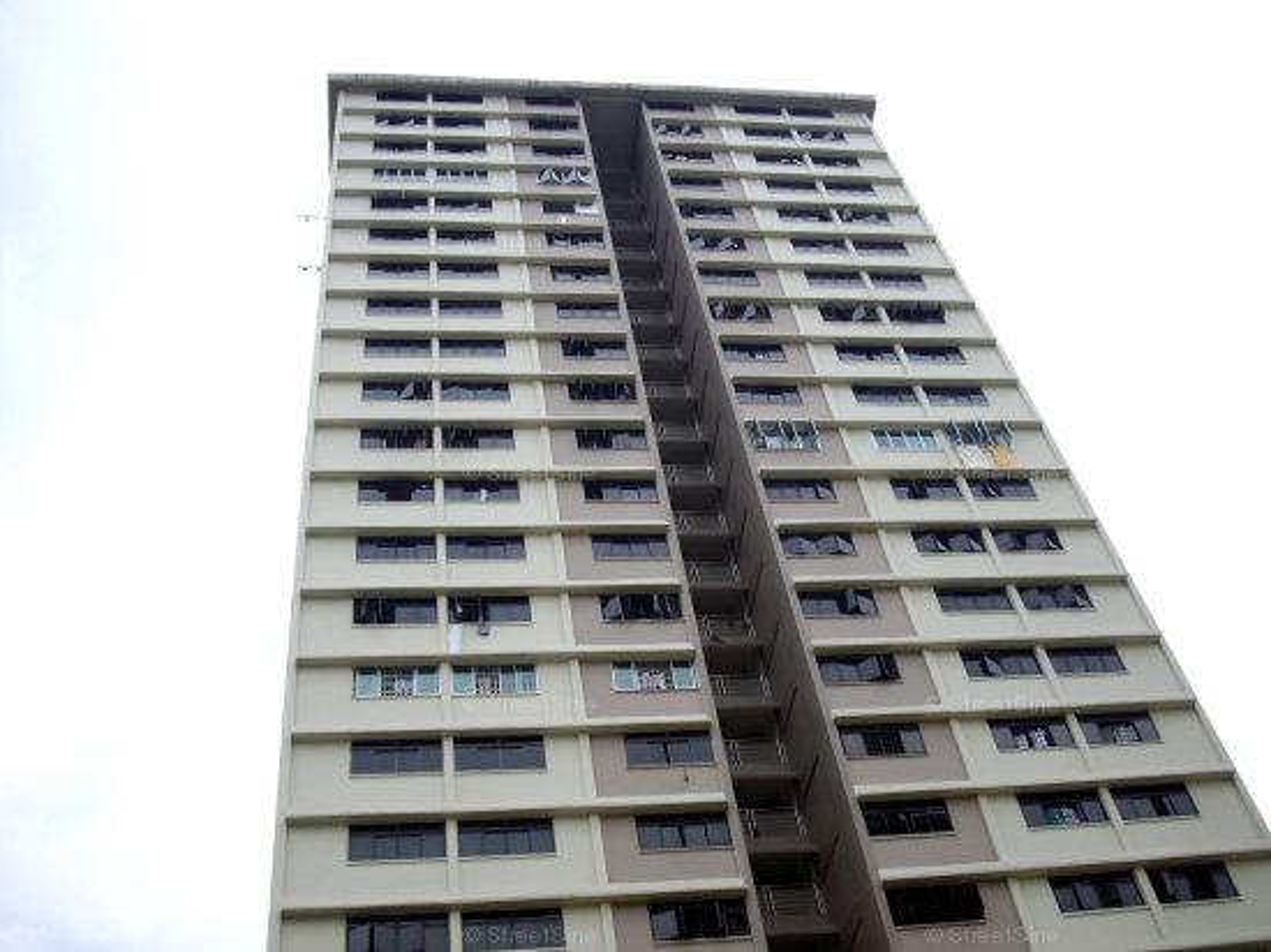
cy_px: 476
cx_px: 636
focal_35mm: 37
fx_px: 1358
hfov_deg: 50.2
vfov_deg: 38.6
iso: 80
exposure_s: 1/200
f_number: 5.6
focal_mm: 6.2
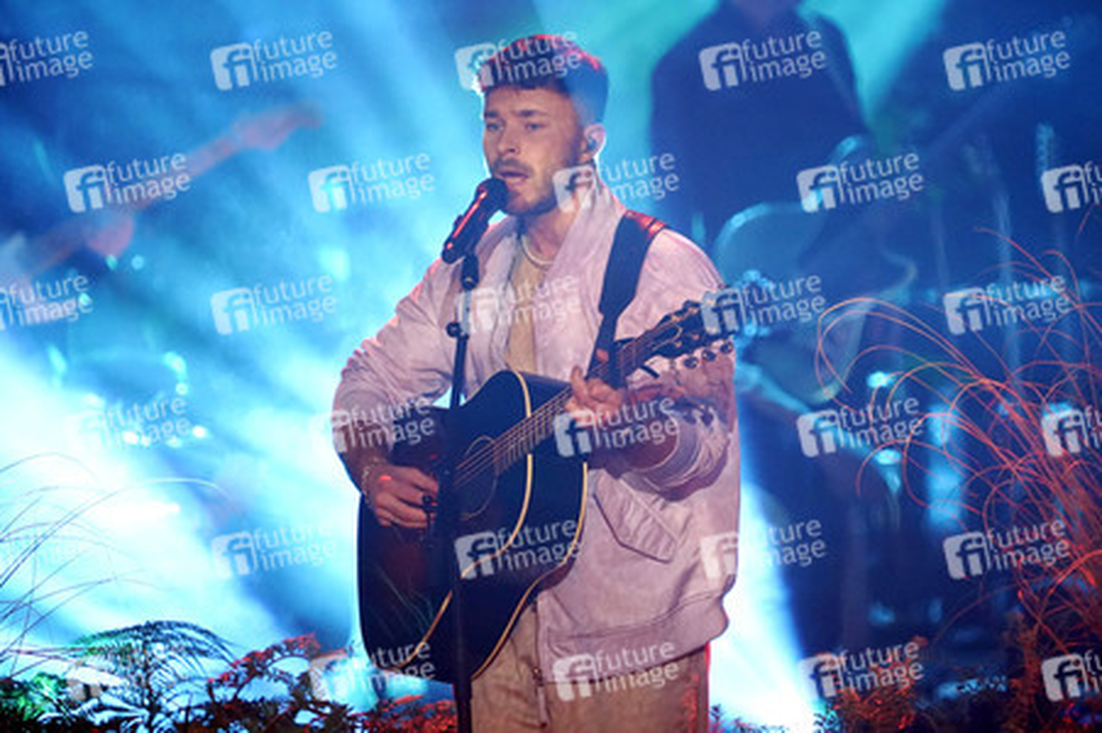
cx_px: 551
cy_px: 366
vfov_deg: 2.7
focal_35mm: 512
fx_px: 15661
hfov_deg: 4.0
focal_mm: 512
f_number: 6.3
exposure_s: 1/160
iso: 5000
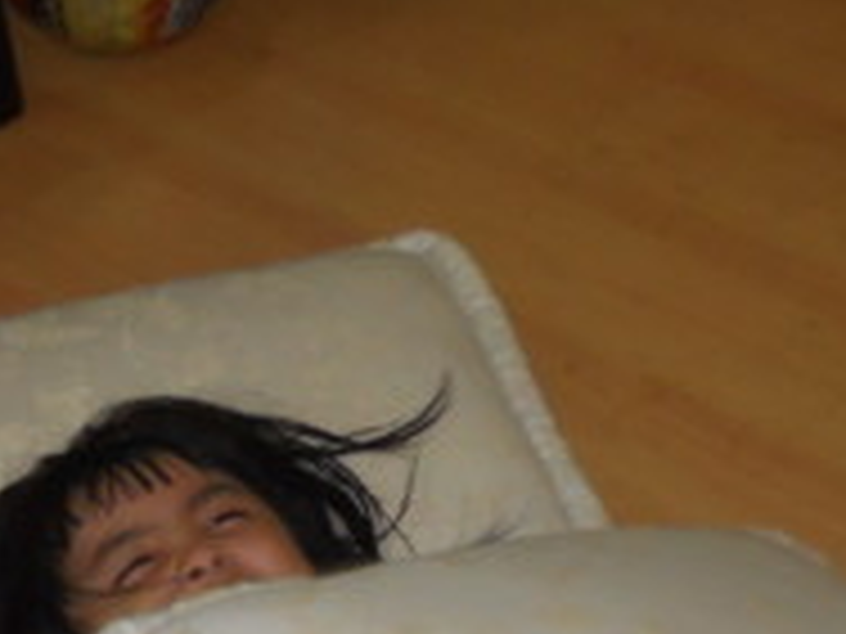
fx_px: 2811
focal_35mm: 115
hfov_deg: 17.1
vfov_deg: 12.8
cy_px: 549
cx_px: 459
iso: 200
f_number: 3.2
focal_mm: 4.9
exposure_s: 1/25
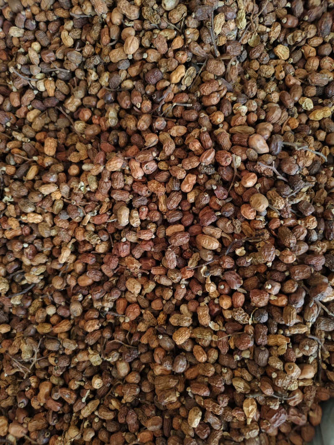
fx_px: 296
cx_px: 167
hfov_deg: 58.9
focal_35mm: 23
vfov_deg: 73.9
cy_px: 222
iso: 1082
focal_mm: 5.56
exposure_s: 1/34.3
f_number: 1.88
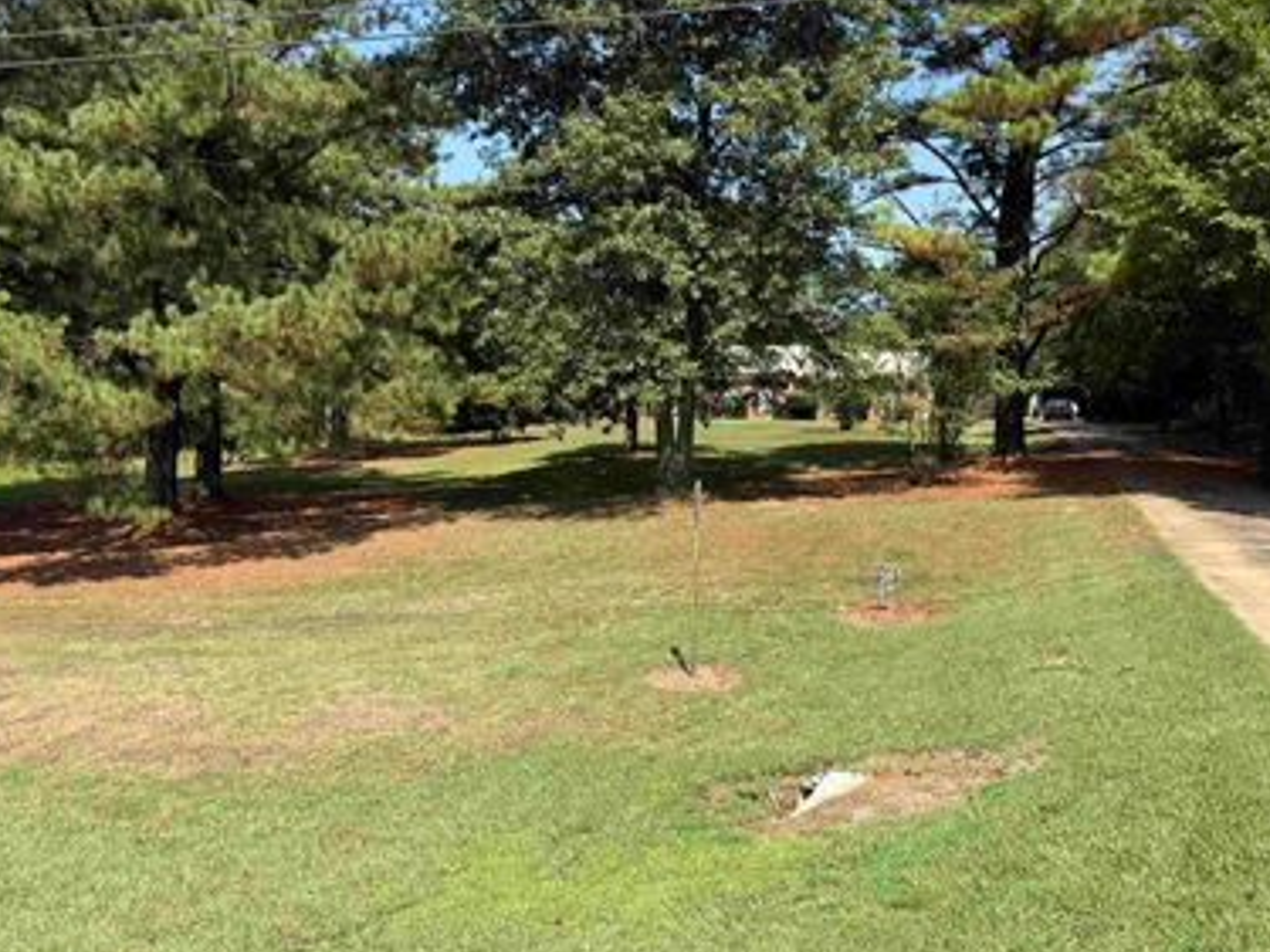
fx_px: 1174
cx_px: 640
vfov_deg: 44.1
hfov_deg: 56.8
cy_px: 432
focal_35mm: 32
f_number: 1.78
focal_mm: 6.76
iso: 80
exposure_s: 1/2525
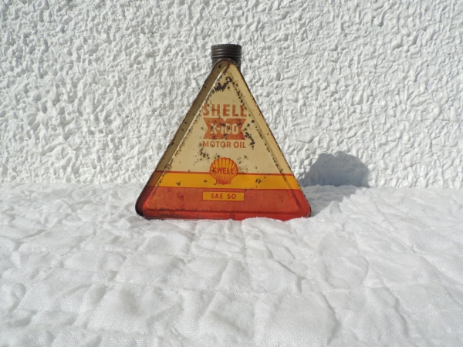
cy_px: 174
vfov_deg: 56.8
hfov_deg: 71.6
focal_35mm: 24
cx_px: 232
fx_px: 321
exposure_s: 1/1600
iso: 80
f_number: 3.7
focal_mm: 4.3
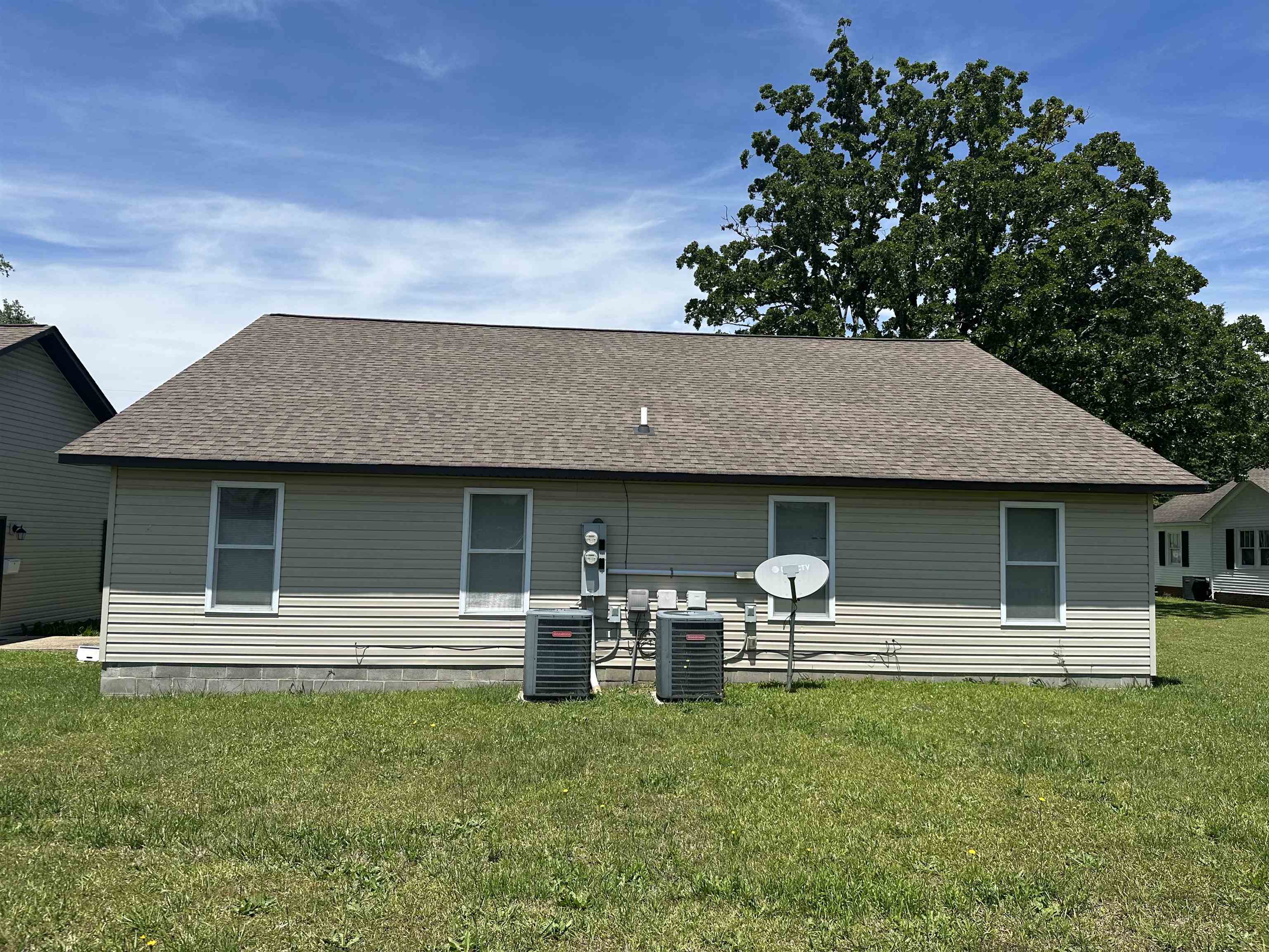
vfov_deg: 56.8
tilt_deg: +3.7
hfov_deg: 71.6
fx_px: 880
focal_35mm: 24
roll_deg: -1.9
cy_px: 476
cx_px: 634
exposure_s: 1/5000
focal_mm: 6.86
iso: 80
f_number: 1.78
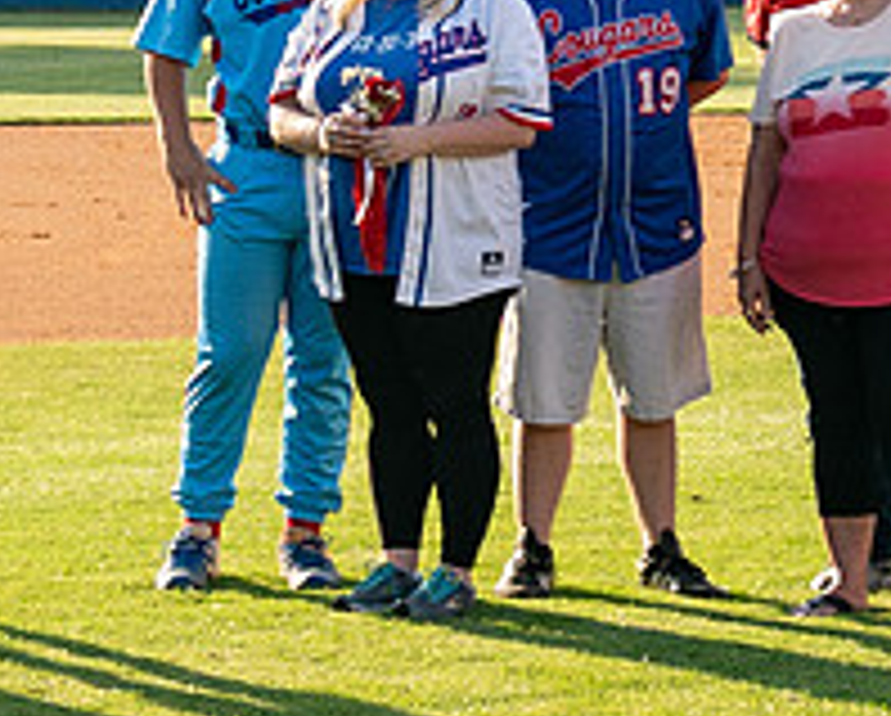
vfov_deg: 7.3
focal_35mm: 213
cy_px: 9
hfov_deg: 8.5
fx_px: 5625
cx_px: -971
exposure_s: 1/1000
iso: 800
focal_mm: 35
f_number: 4.5
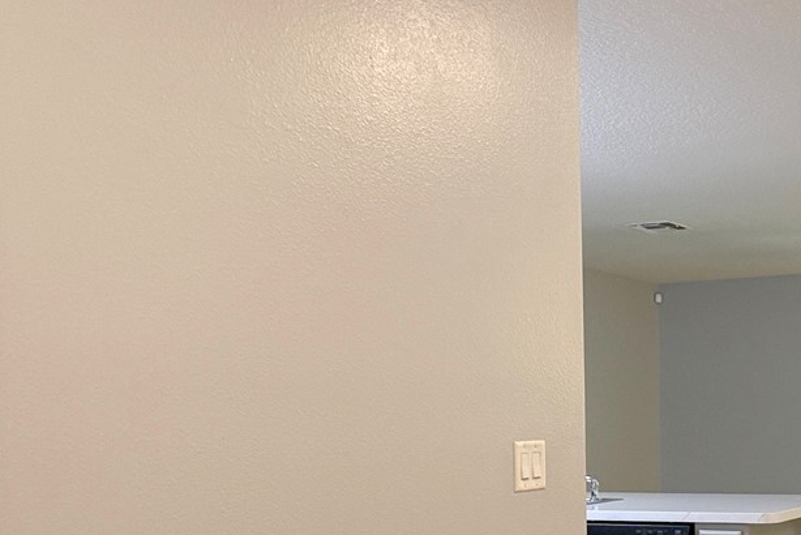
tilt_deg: -0.9
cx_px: 772
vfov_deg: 20.6
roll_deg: +0.5
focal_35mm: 65
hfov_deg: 29.2
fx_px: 1447
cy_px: 448
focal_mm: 6.76
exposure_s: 1/120
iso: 250
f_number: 1.78
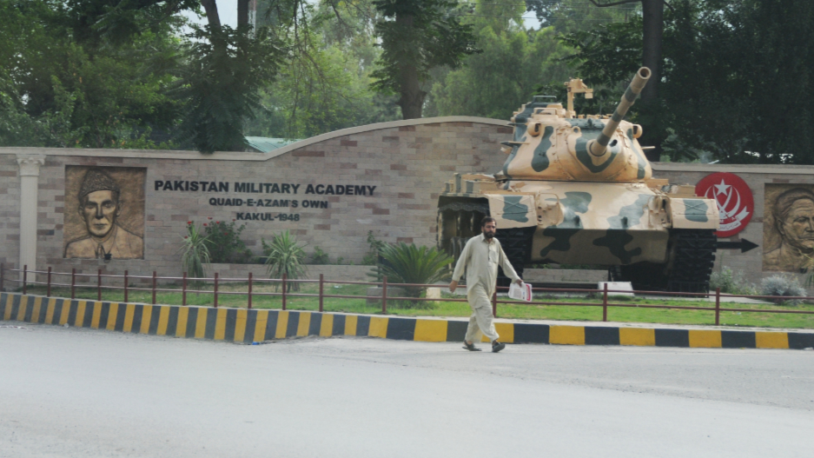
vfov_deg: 9.7
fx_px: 2710
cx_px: 408
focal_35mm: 126
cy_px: 218
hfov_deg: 17.1
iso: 320
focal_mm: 75
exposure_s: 1/640
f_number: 5
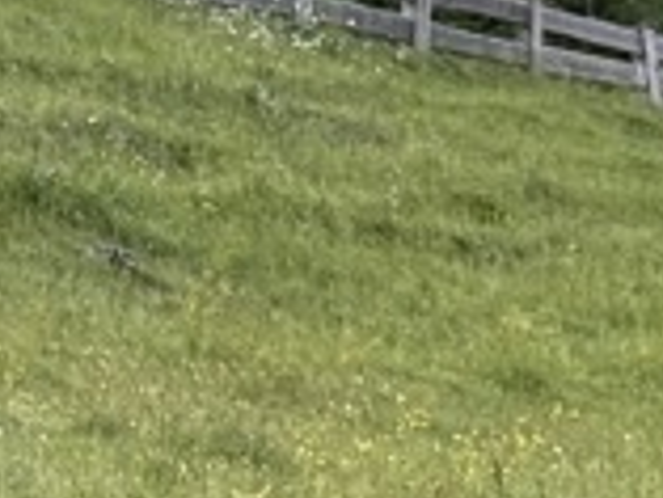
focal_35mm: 313
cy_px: -42
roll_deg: +2.7
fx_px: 5999
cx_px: -1233
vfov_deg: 4.7
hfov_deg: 5.9
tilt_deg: +11.4
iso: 125
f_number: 1.78
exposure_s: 1/242
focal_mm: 6.76
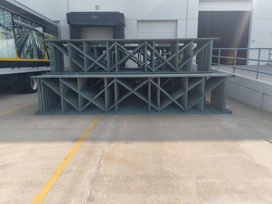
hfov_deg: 69.4
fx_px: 196
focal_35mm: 25
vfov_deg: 54.9
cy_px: 102
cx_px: 136
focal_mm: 4.68
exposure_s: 1/627
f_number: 1.7
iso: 100
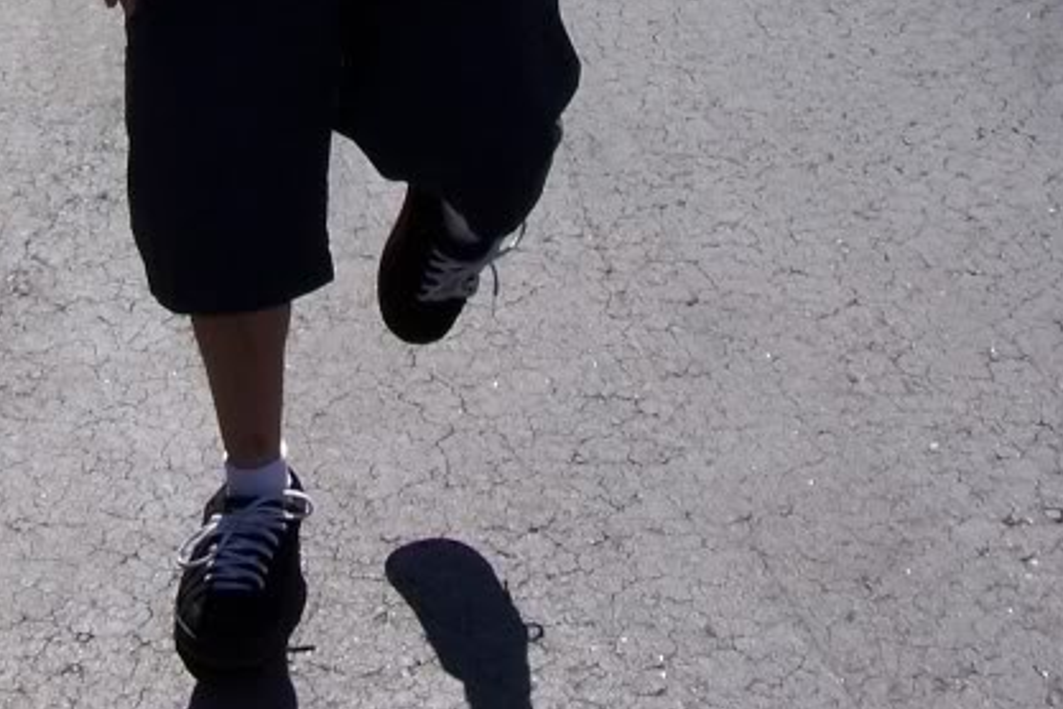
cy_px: -260
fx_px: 2864
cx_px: 380
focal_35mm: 97
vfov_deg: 13.5
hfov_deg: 21.0
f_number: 4
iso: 80
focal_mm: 6.3
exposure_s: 1/1000
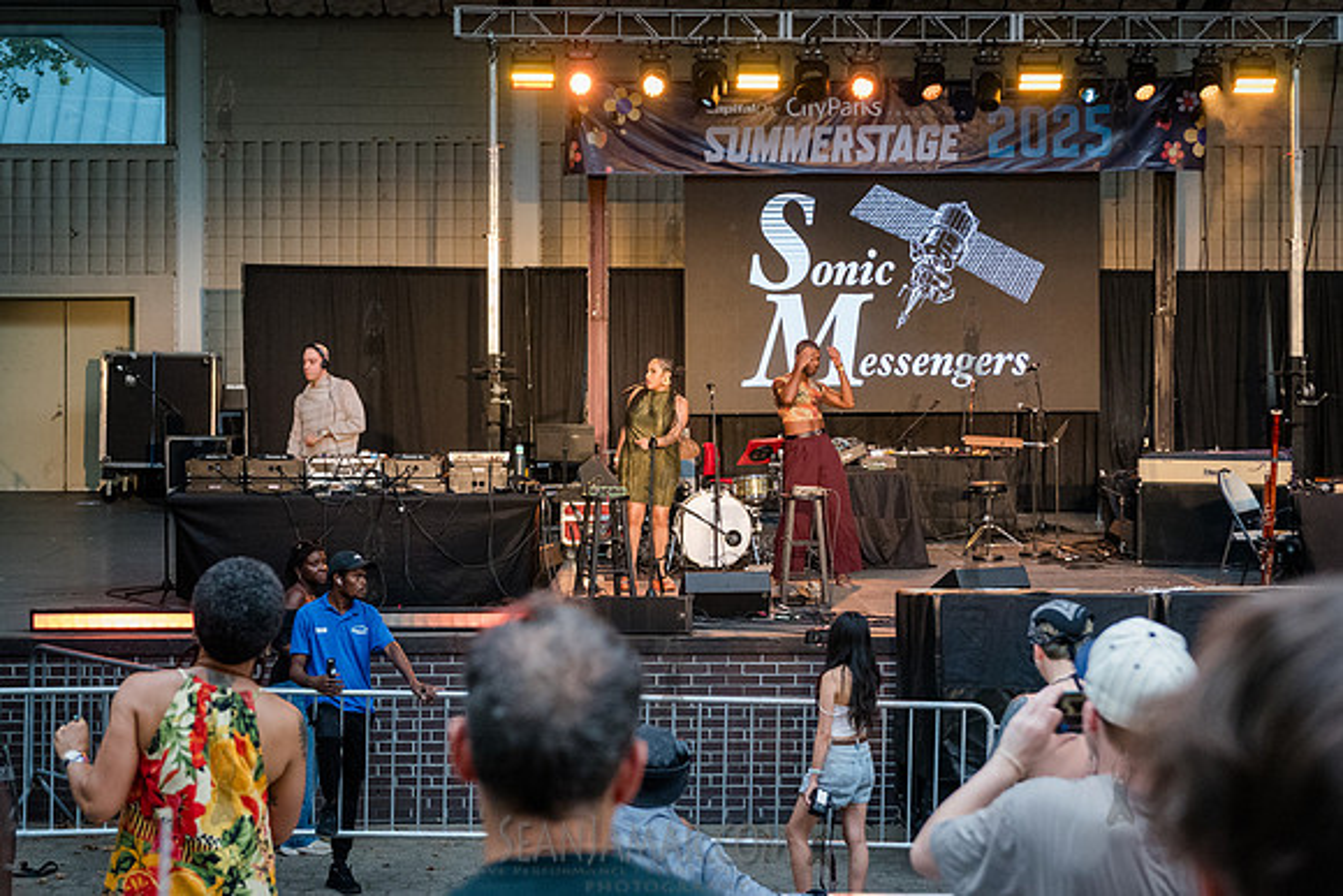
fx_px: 2535
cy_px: 396
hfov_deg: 29.7
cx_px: 606
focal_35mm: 68
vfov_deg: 20.0
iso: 4000
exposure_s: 1/1000
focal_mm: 56
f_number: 3.5
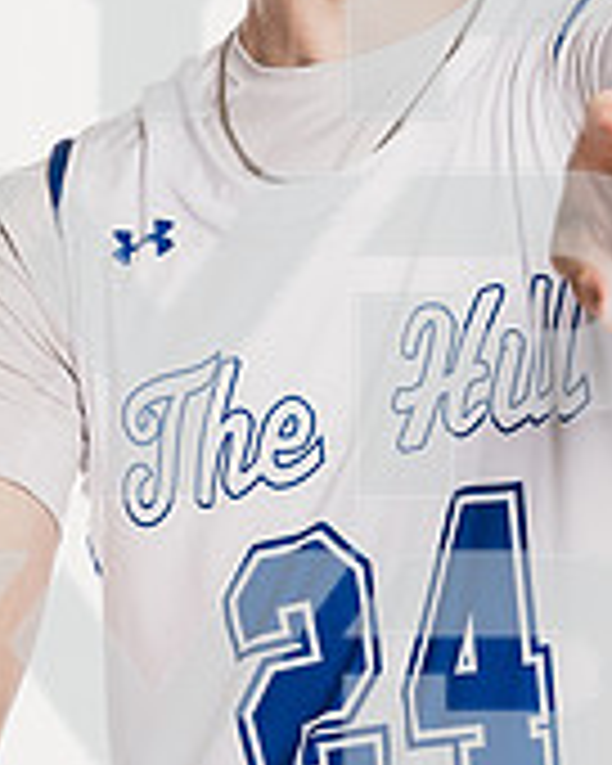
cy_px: 289
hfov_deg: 5.6
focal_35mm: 274
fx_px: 6204
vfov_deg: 7.1
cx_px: 406
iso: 400
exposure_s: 1/250
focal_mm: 70
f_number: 5.6
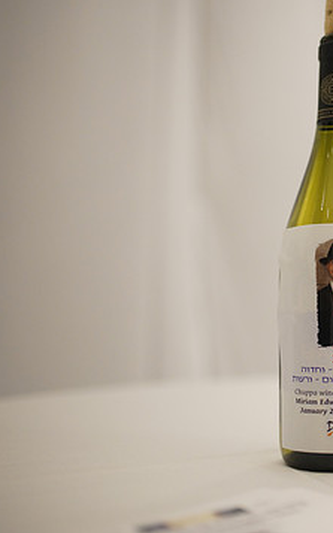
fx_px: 843
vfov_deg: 35.1
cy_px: 250
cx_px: 405
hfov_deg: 20.8
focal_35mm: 58
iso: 800
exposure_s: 1/160
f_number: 1.4
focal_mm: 35
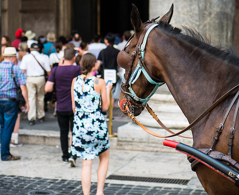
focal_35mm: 92
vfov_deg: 16.9
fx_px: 659
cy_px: 96
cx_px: 106
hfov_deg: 20.5
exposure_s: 1/1000
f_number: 2
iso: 200
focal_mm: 43
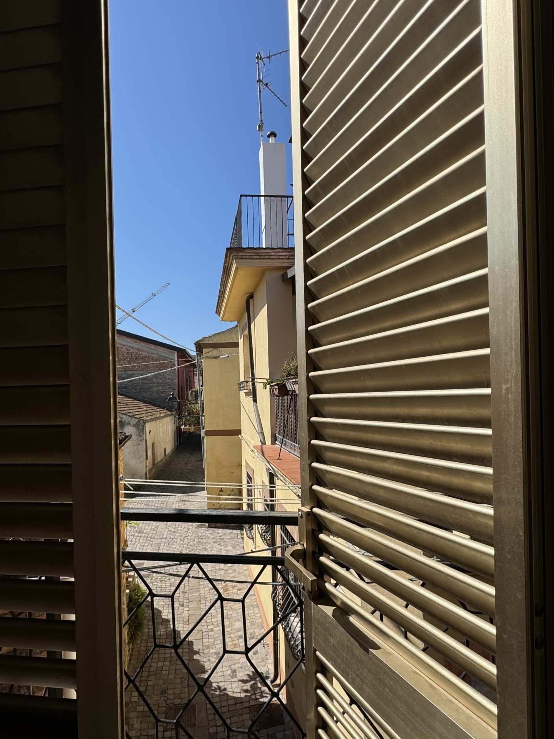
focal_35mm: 20
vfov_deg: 81.6
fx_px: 427
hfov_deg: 65.8
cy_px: 402
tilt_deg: -0.1
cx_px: 246
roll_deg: +1.9
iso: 50
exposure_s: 1/1832
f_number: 2.2
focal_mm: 2.22
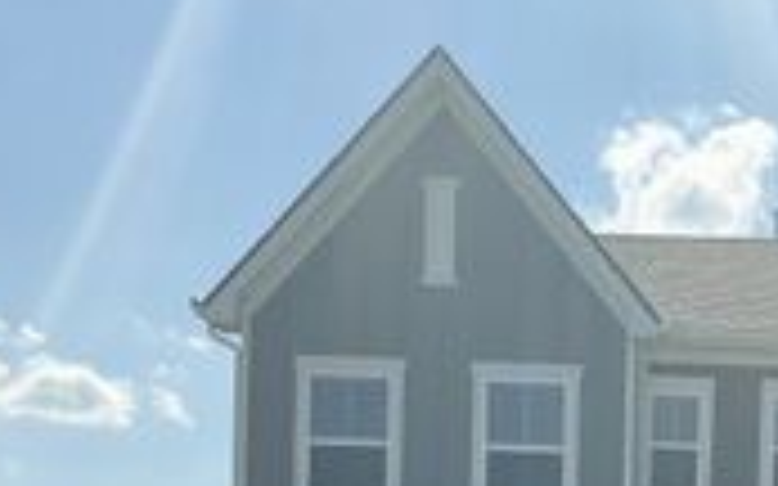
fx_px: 1886
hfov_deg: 22.1
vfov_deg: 13.7
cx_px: 845
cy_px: 745
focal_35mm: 89
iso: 25
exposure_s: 1/3788
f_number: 1.8
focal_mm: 3
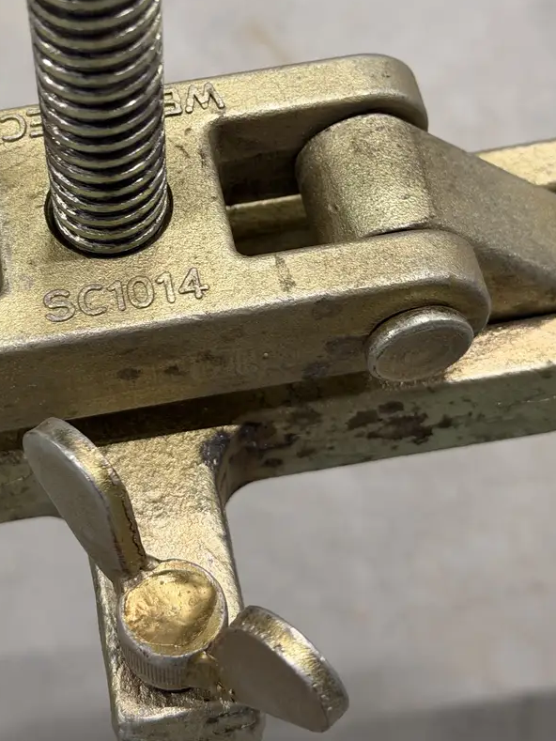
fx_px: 1563
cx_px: 146
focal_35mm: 73
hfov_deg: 20.0
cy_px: 226
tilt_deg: -72.5
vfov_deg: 26.5
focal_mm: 6.76
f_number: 1.78
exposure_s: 1/50
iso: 250
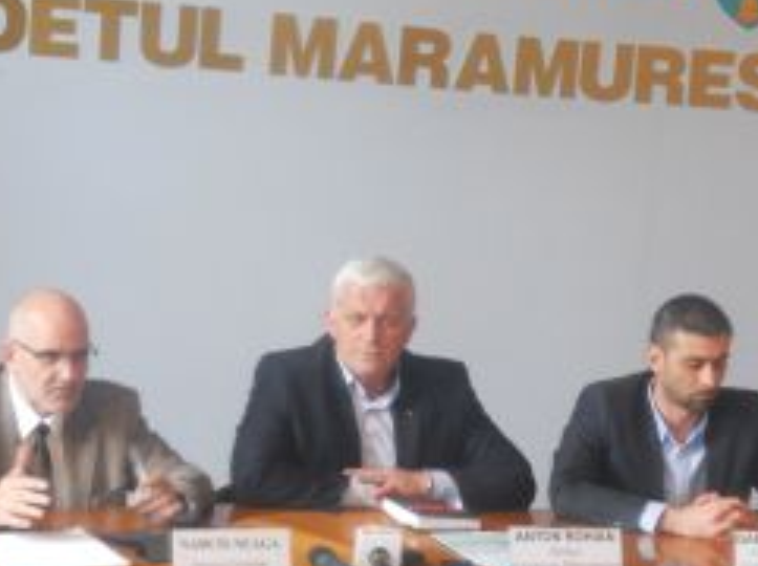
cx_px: 343
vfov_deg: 18.5
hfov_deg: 24.7
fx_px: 1727
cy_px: 448
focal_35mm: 79
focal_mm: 6.9
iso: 250
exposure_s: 1/30
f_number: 3.9
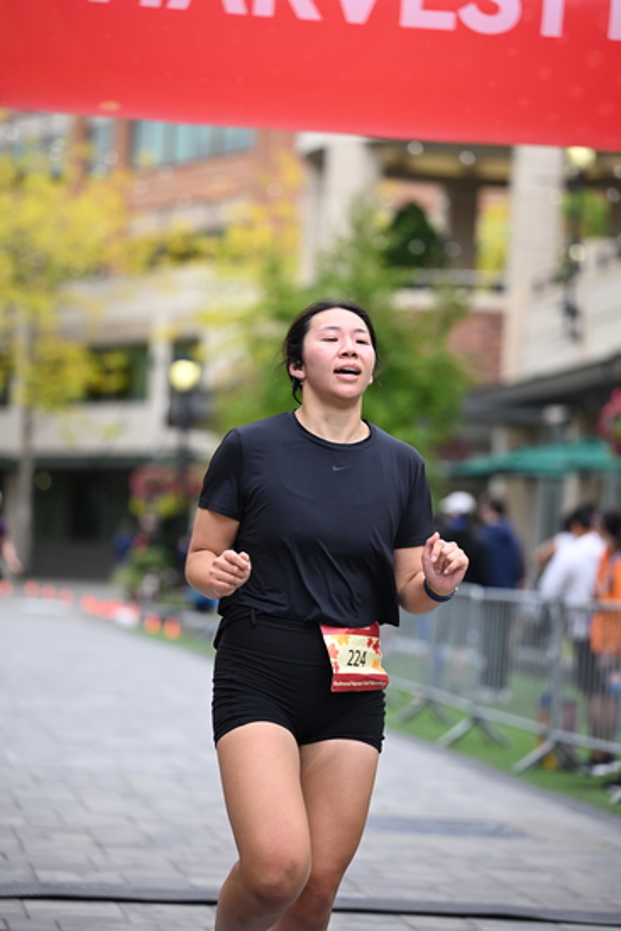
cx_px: 310
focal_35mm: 115
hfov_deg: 11.9
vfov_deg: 17.8
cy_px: 466
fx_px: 2974
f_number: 2.8
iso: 640
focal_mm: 115
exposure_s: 1/2000
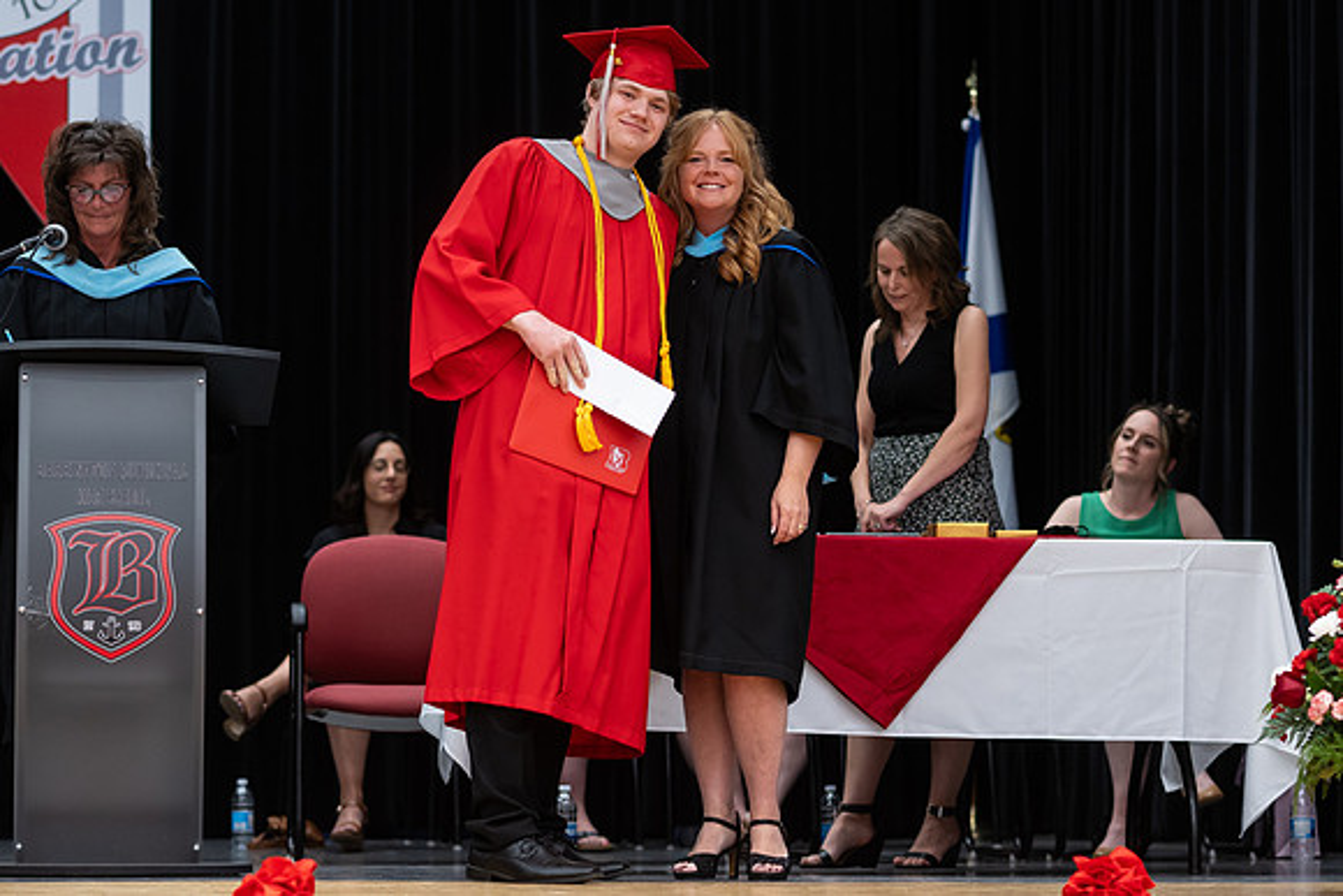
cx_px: 672
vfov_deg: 12.4
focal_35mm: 110
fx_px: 4114
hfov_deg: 18.5
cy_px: 463
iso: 1000
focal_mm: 85
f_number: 2.8
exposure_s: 1/200
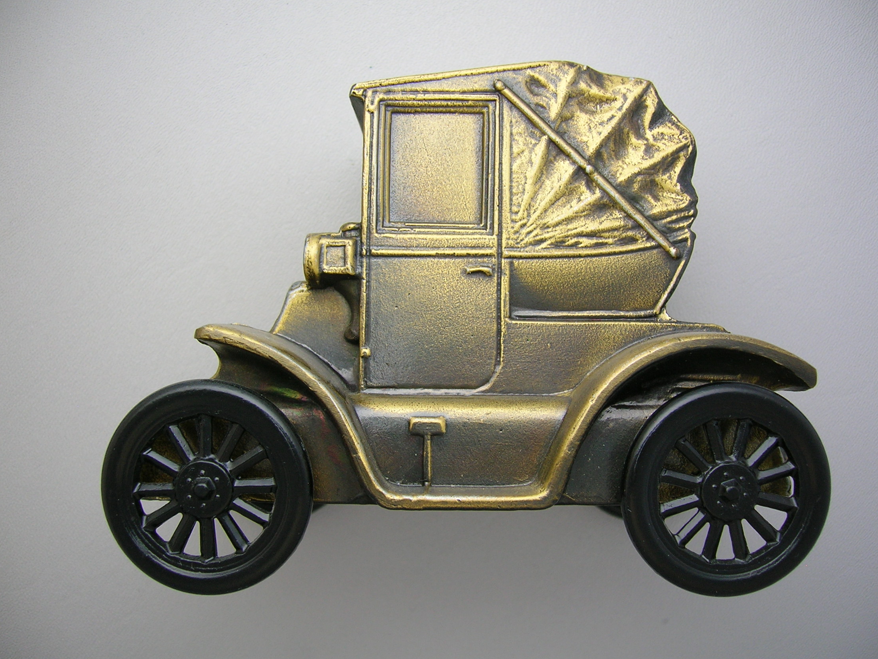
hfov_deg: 52.6
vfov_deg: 40.7
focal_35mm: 35
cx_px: 449
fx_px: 888
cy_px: 329
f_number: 2.9
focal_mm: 5.7
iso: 50
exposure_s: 1/5.8
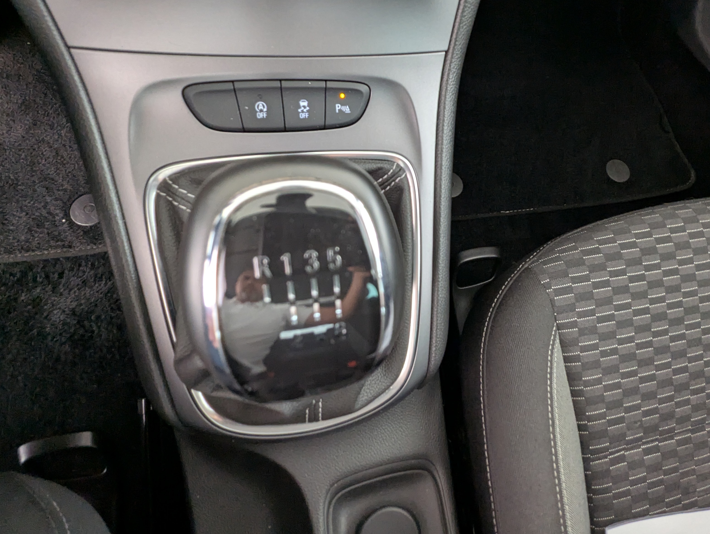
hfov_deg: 78.3
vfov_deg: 63.3
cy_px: 233
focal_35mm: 21
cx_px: 415
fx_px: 431
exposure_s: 1/27.5
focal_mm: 2.35
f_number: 2.2
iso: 172
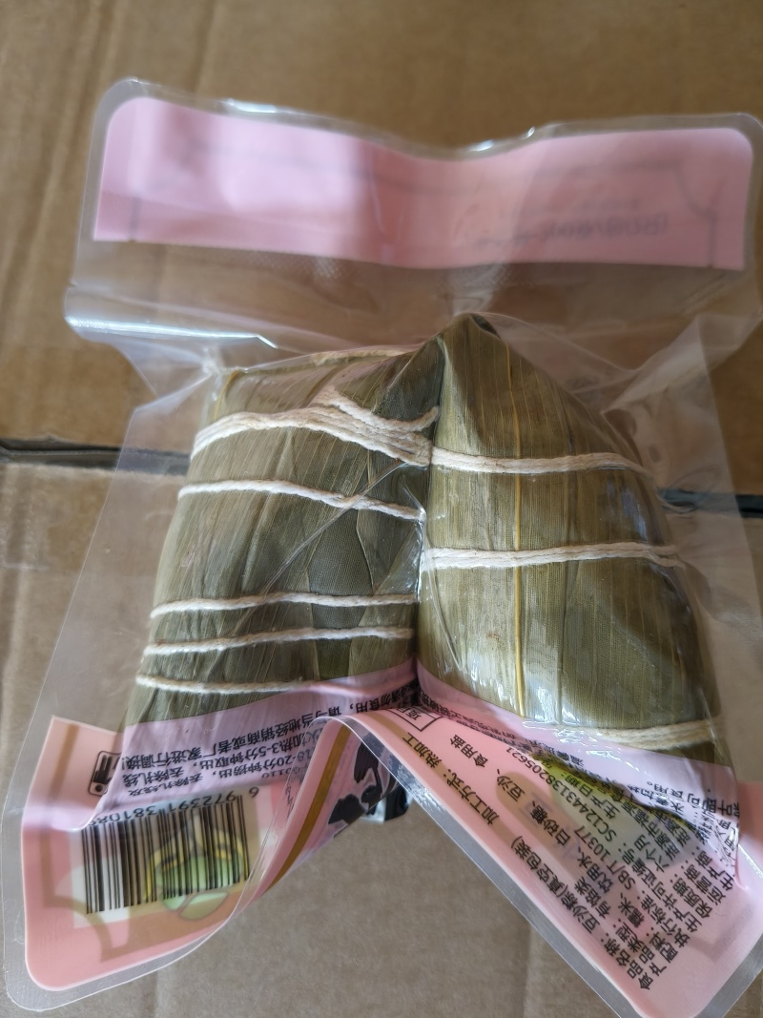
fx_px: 764
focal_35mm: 26
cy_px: 509
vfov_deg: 67.3
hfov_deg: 53.1
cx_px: 382
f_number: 1.8
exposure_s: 1/100
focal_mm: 4.84
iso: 500
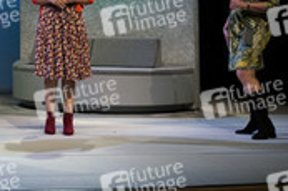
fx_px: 751
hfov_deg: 20.2
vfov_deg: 14.2
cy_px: -25
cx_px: -67
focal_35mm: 94
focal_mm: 36
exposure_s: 1/200
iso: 2000
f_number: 5.6
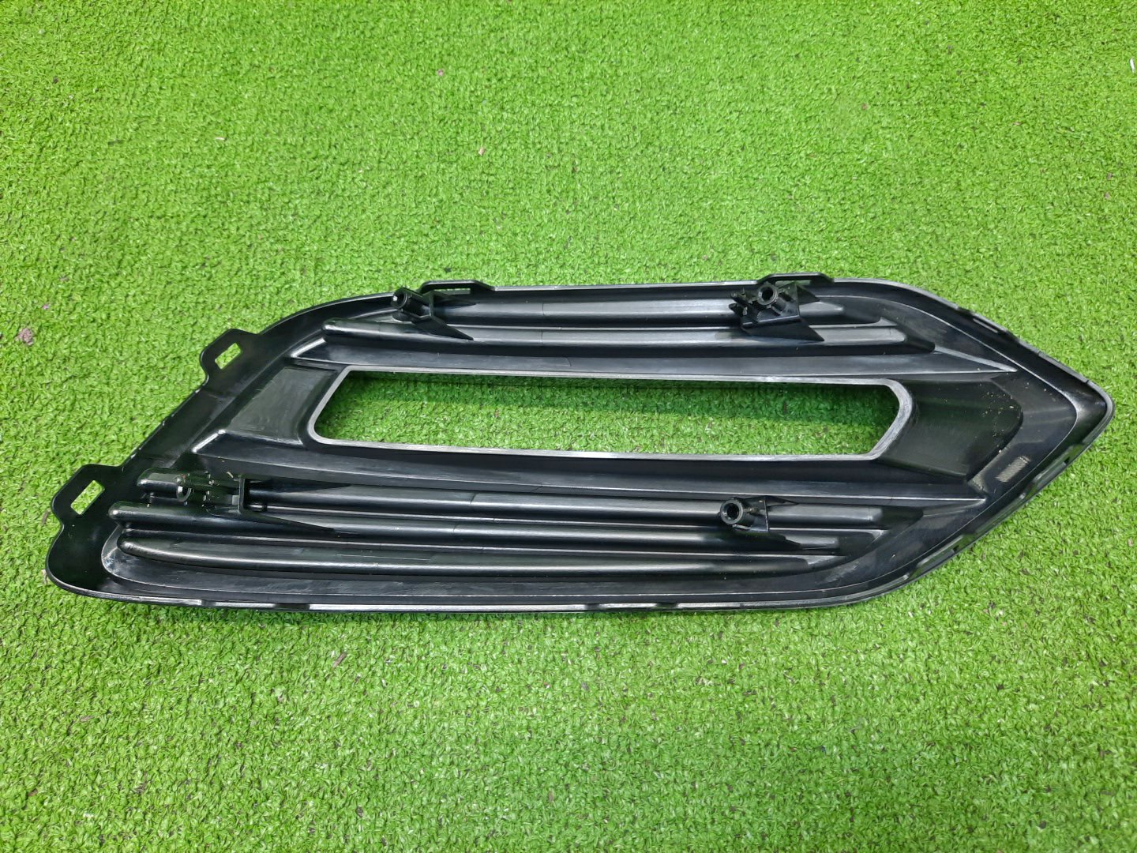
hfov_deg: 69.4
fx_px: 821
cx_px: 568
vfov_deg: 54.9
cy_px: 426
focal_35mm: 25
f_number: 2
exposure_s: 1/50
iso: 168
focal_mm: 4.6
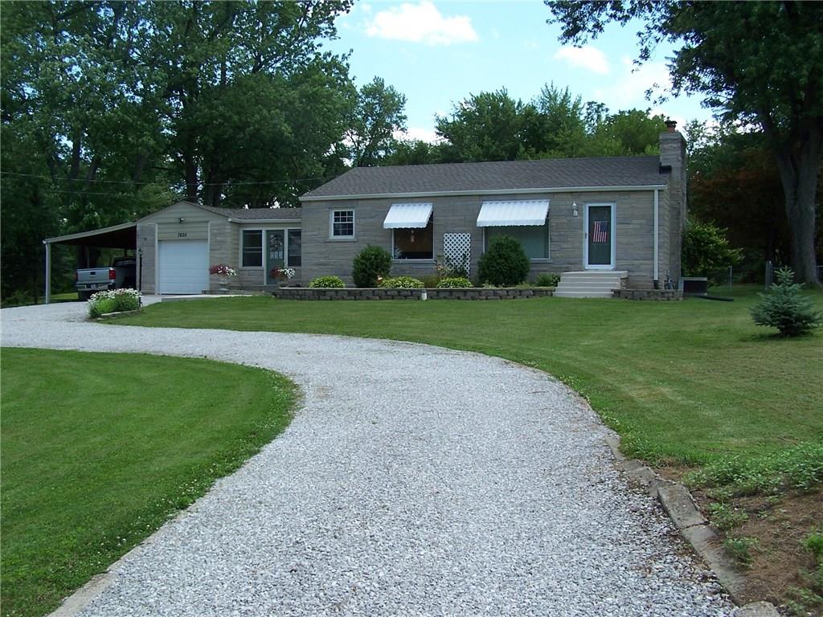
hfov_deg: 49.0
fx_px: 903
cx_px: 412
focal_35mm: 38
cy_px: 308
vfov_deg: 37.7
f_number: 4
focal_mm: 6.3
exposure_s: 1/350
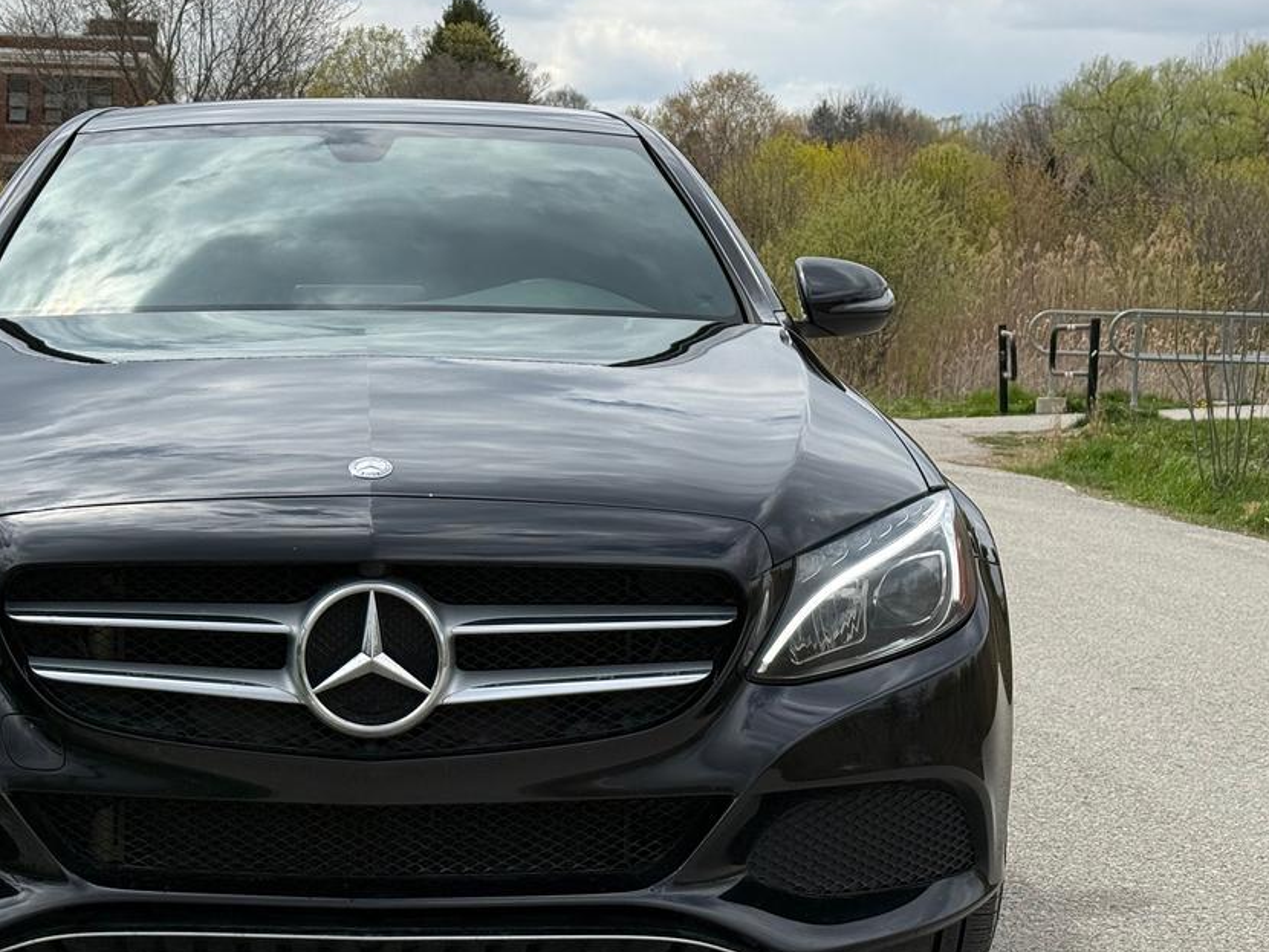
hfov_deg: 26.0
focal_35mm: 74
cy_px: 423
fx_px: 2714
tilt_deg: -1.4
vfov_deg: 19.9
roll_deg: -1.4
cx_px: 330
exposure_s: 1/5587
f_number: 1.78
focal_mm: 6.76
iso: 64
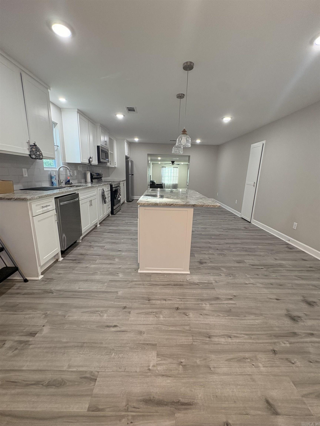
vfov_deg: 102.1
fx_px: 173
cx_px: 160
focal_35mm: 14
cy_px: 213
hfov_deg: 85.7
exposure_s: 1/120
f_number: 2.2
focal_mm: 2.22
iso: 320
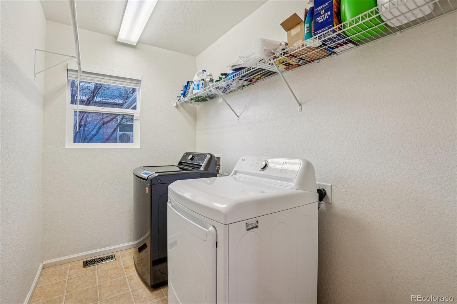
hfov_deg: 100.4
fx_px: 190
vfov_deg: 77.3
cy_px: 152
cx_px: 228
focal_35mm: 15
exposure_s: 1/30
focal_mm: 10
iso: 400
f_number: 8
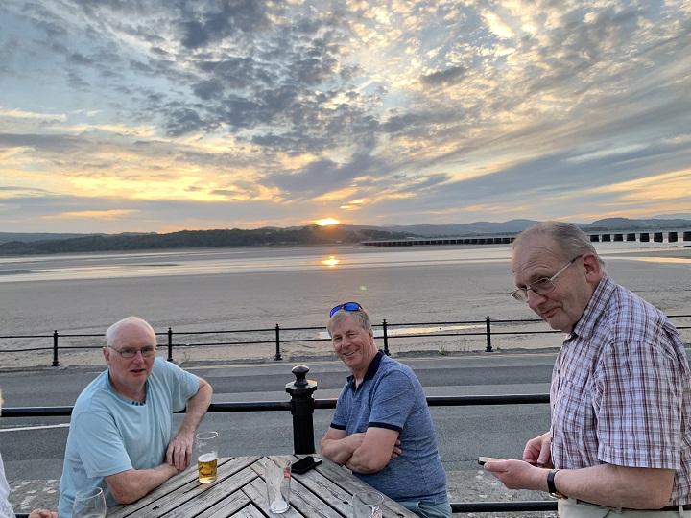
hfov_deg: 67.3
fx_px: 519
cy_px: 259
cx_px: 346
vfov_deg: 53.1
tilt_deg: -2.5
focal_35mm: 26
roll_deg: +2.1
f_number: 1.8
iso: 32
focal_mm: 4.25
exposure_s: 1/121
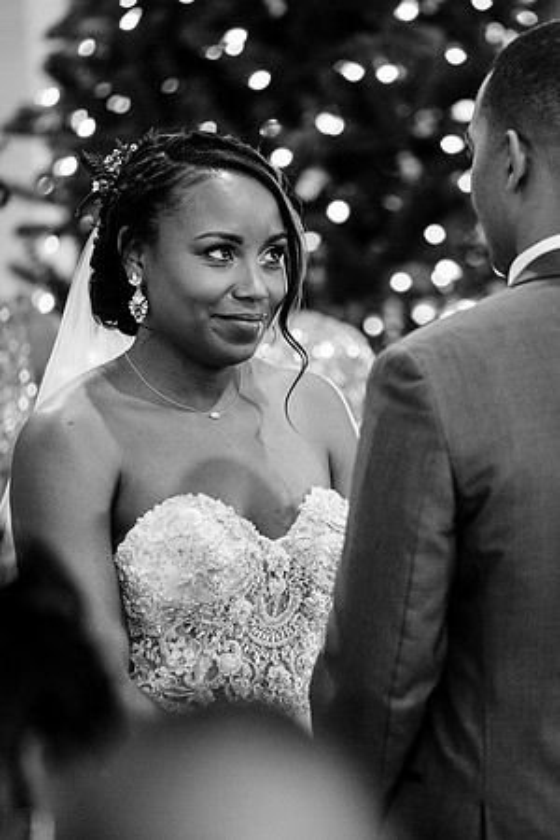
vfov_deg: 6.5
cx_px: 394
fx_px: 7443
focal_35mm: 319
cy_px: 440
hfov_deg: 4.3
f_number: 2.8
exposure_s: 1/100
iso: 2000
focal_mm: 200
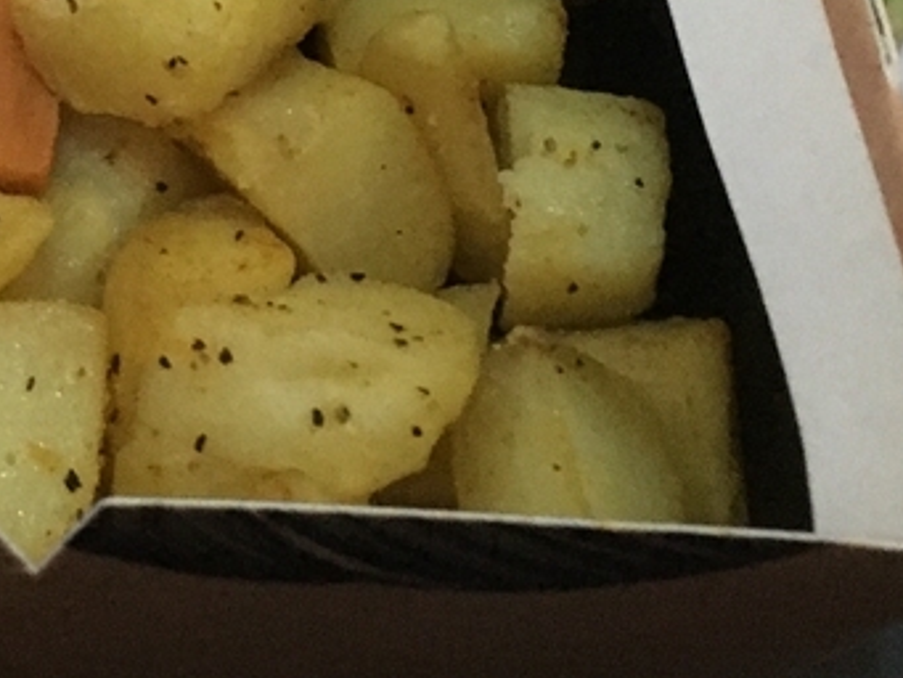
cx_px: 169
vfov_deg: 14.1
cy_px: -146
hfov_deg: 19.1
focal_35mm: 102
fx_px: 2662
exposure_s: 1/17
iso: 320
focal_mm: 4.15
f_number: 2.2
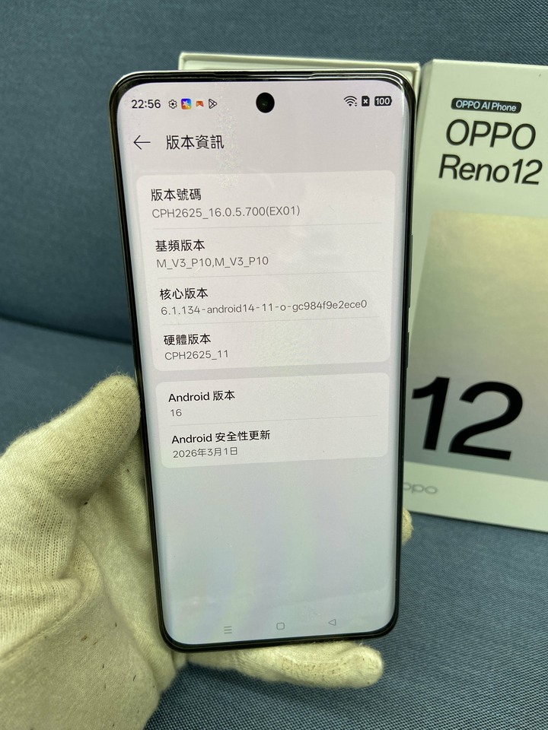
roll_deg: +0.6
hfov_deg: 53.1
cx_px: 274
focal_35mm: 26
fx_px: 549
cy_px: 365
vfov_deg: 67.3
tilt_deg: -40.1
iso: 80
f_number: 1.8
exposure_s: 1/105
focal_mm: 4.25
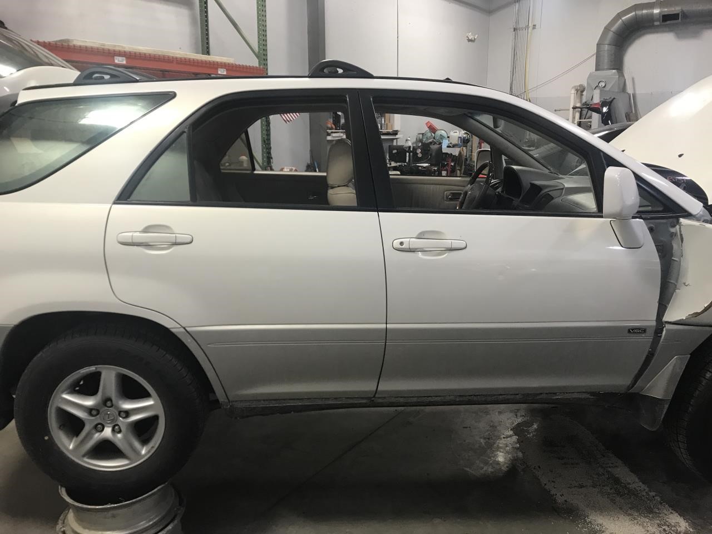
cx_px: 356
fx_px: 576
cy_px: 267
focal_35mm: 28
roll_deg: +0.6
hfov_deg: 63.4
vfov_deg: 49.7
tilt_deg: -12.7
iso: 32
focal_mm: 3.99
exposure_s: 1/24
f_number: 1.8
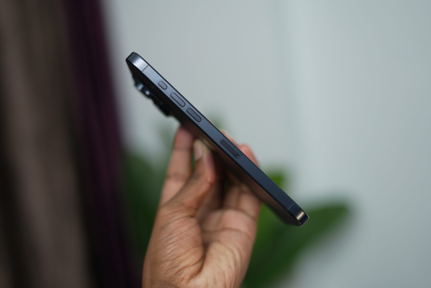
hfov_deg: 39.6
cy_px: 144
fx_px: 599
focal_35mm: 50
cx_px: 216
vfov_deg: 27.0
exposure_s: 1/100
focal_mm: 50
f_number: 2.2
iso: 320
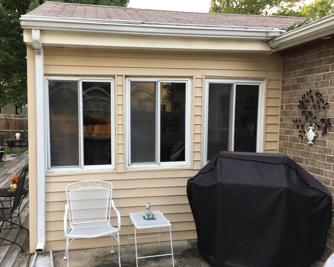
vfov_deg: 47.1
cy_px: 134
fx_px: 306
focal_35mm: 31
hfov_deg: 57.1
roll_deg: -0.7
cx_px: 151
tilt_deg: -3.9
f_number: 2.2
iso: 32
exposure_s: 1/60
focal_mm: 4.15
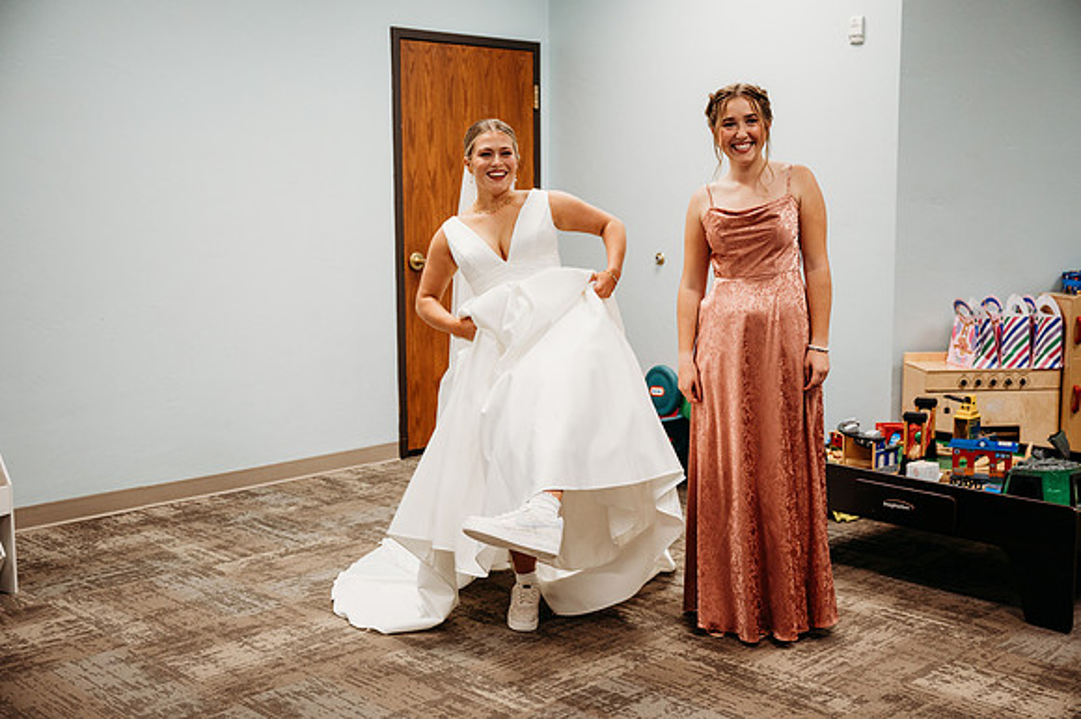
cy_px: 360
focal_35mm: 41
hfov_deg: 47.4
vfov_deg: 32.6
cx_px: 540
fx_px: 1230
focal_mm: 41
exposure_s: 1/320
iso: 2000
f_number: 3.2
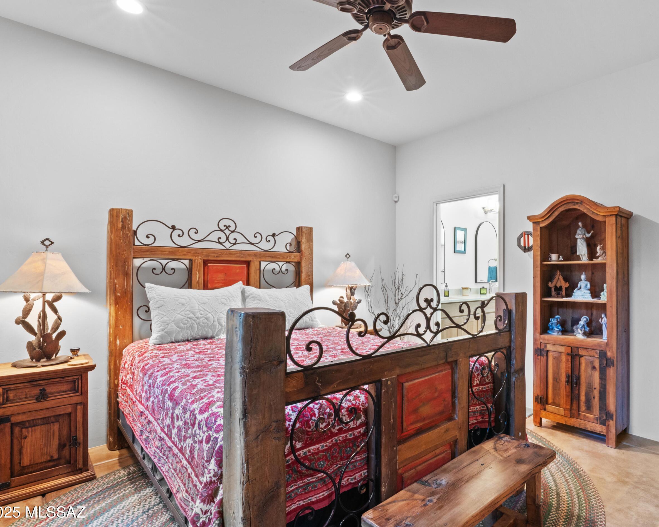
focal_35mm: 19
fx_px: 371
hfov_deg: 82.4
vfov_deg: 70.9
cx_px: 391
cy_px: 260
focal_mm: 16
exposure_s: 1.6
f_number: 22
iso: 800
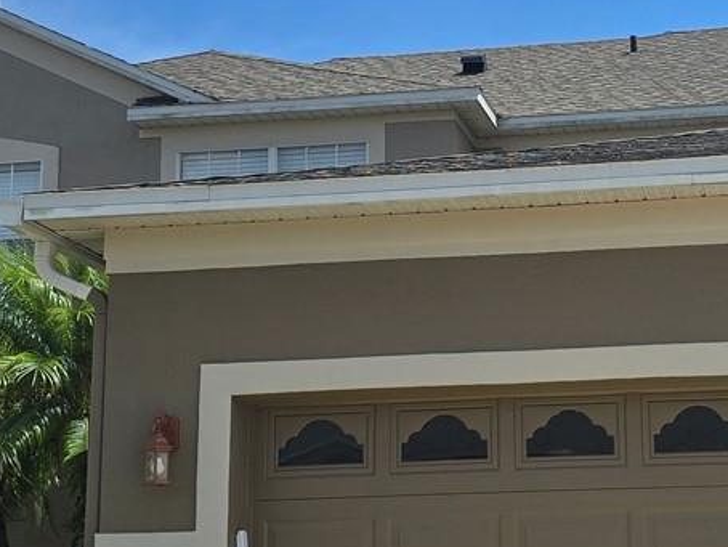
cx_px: 524
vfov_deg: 18.2
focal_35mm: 81
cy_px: 276
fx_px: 1704
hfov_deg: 23.9
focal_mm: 6.3
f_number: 1.7
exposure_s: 1/1090
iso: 12
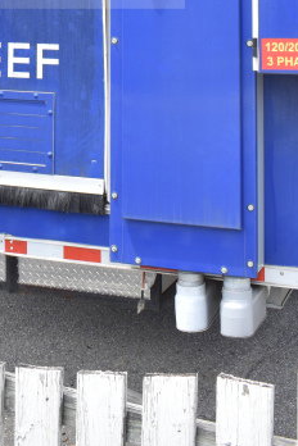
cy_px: -93
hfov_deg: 18.9
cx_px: 40
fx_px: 882
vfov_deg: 25.5
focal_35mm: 71
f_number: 7.1
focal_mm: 18
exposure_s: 1/200
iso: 200
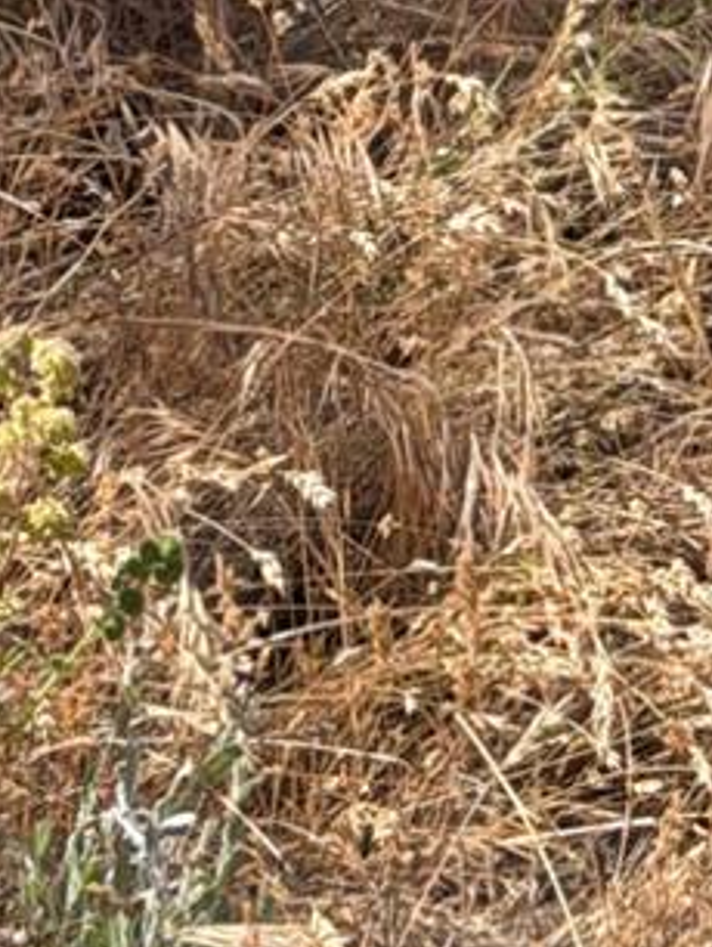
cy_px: -656
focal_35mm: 235
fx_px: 6436
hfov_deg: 6.1
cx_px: 1518
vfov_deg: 8.2
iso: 64
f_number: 1.78
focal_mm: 6.76
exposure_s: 1/3096
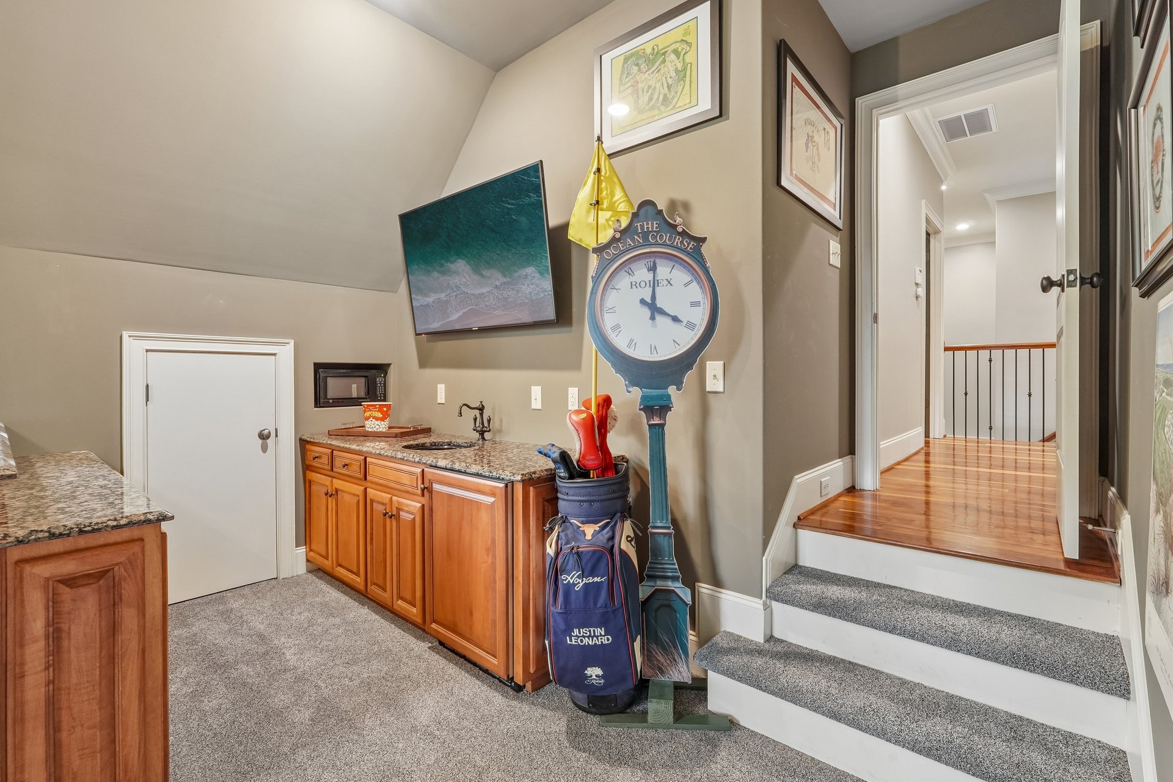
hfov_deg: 96.7
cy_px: 384
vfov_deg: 73.7
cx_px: 616
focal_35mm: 16
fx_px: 521
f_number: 8
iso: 400
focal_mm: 10
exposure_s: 1
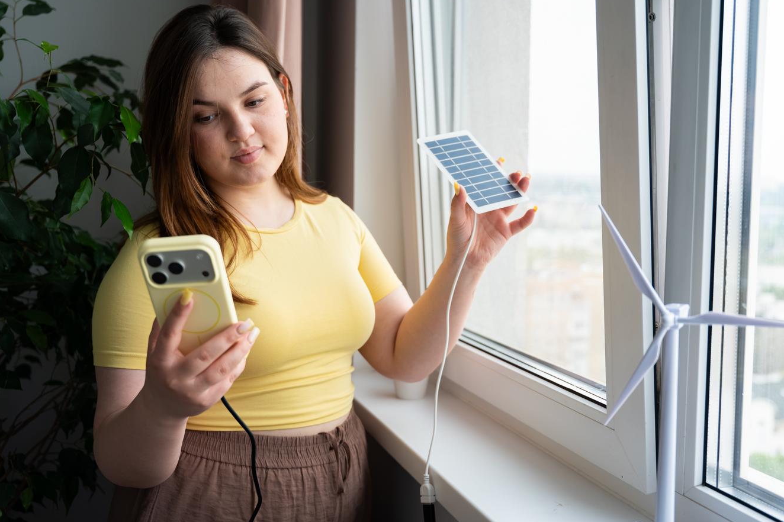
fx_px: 760
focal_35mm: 35
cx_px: 385
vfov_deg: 37.9
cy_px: 232
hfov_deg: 54.6
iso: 640
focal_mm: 30.8
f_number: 2.8
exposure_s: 1/160
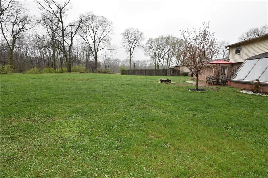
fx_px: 123
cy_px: 89
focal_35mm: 16
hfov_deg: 95.0
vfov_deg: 72.0
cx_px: 134
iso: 100
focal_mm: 11
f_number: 6.3
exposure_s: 1/160
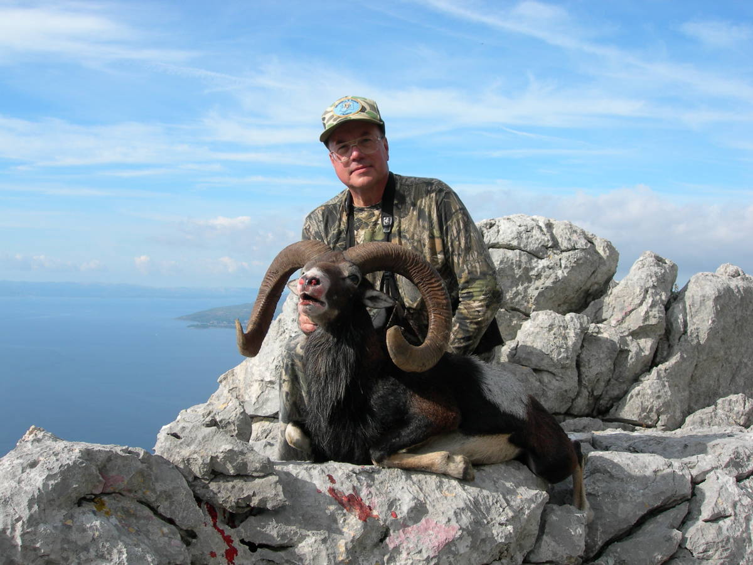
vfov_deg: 37.7
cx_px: 376
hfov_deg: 49.0
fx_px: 827
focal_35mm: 38
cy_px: 282
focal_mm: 7.8
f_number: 4.8
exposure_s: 1/466
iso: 50
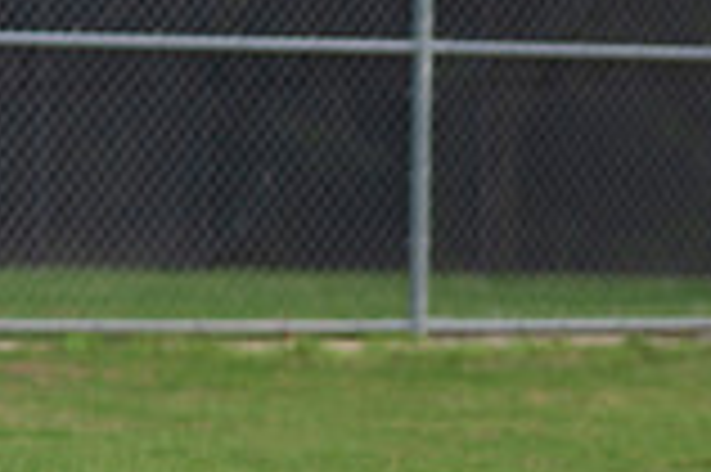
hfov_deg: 7.6
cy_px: 34
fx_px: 5228
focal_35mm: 265
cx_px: 1228
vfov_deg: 5.2
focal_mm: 72
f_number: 2.8
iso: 250
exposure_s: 1/320
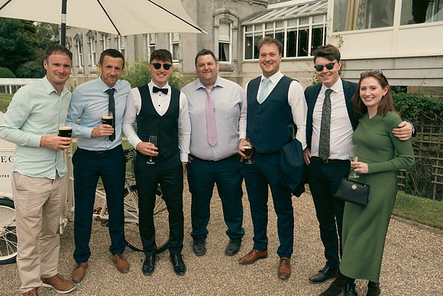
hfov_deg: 61.9
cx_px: 222
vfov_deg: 43.6
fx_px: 369
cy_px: 148
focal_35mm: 30
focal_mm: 30
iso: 125
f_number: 3.5
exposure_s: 1/500
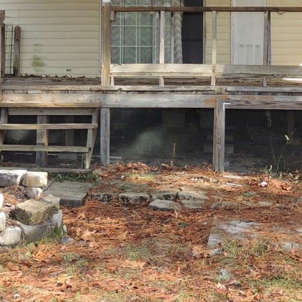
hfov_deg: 20.7
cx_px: 220
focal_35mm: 83
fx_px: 819
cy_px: 32
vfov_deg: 20.5
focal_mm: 5.3
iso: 100
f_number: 3.1
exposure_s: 1/250
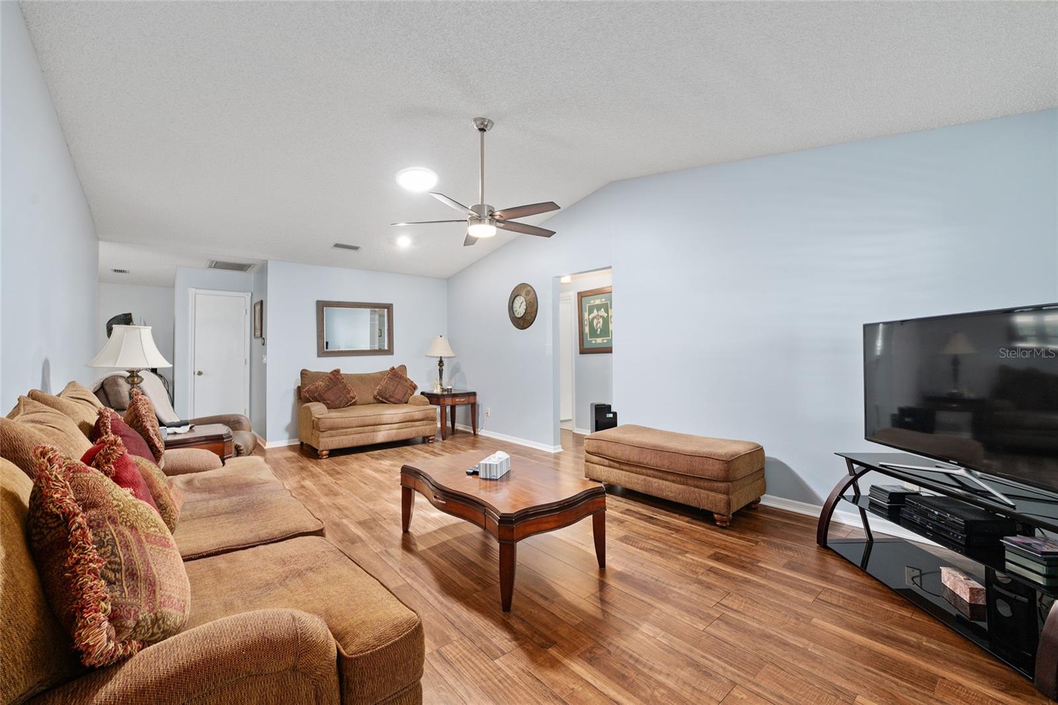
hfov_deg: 104.3
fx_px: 411
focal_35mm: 14
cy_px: 352
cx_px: 529
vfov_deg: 81.2
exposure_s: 1/2
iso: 500
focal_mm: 14
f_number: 7.1
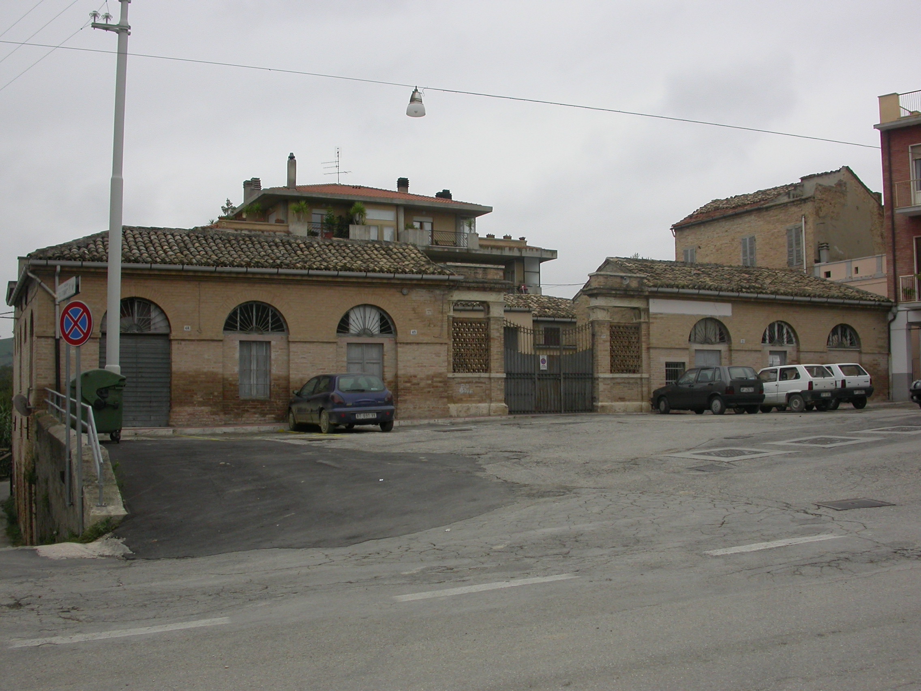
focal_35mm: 38
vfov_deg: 37.7
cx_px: 460
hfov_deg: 49.0
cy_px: 346
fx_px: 1011
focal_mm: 7.85
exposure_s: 1/148
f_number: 4.7
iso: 100
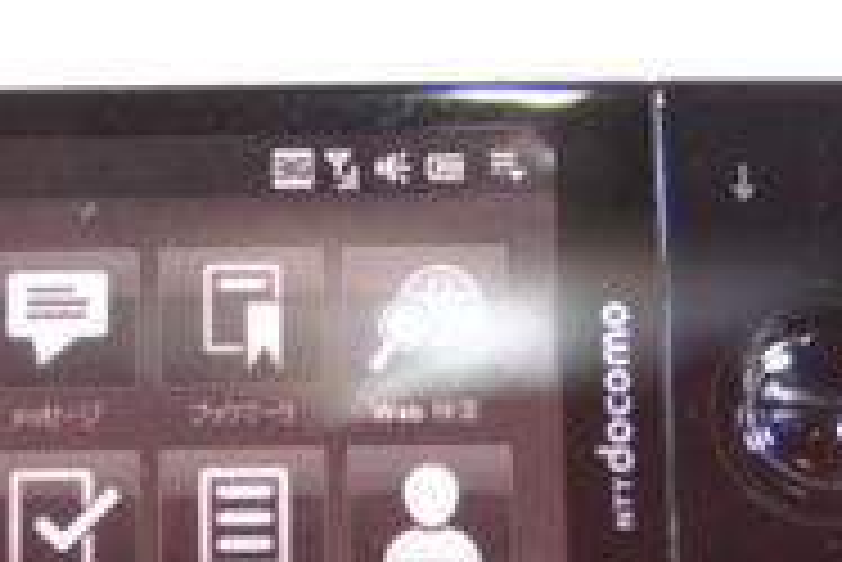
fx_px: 4056
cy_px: 704
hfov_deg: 11.9
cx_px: 423
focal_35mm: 173
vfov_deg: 7.9
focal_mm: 45
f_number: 5.6
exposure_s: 1/60
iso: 800
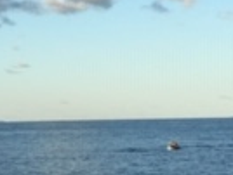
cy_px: 104
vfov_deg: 10.8
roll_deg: -0.2
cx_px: -10
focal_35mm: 138
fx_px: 931
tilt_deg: +2.2
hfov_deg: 14.0
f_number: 2.2
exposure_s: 1/1199
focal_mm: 4.15
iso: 32
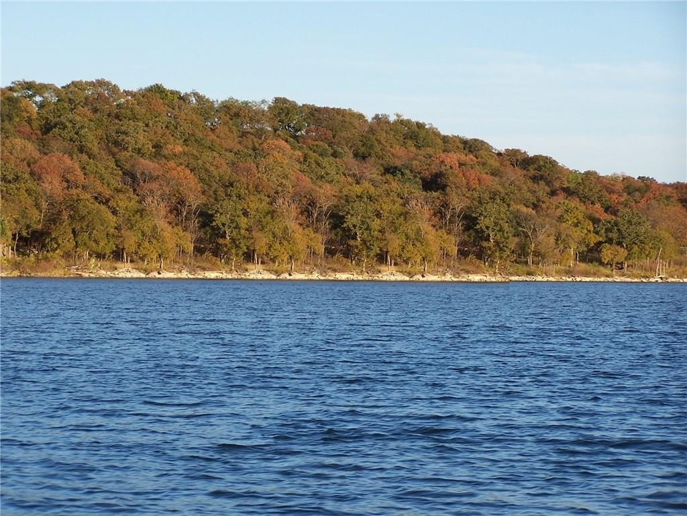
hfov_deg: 15.4
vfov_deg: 11.6
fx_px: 2540
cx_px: 344
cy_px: 258
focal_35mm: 128
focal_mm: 21.2
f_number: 3.2
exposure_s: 1/500
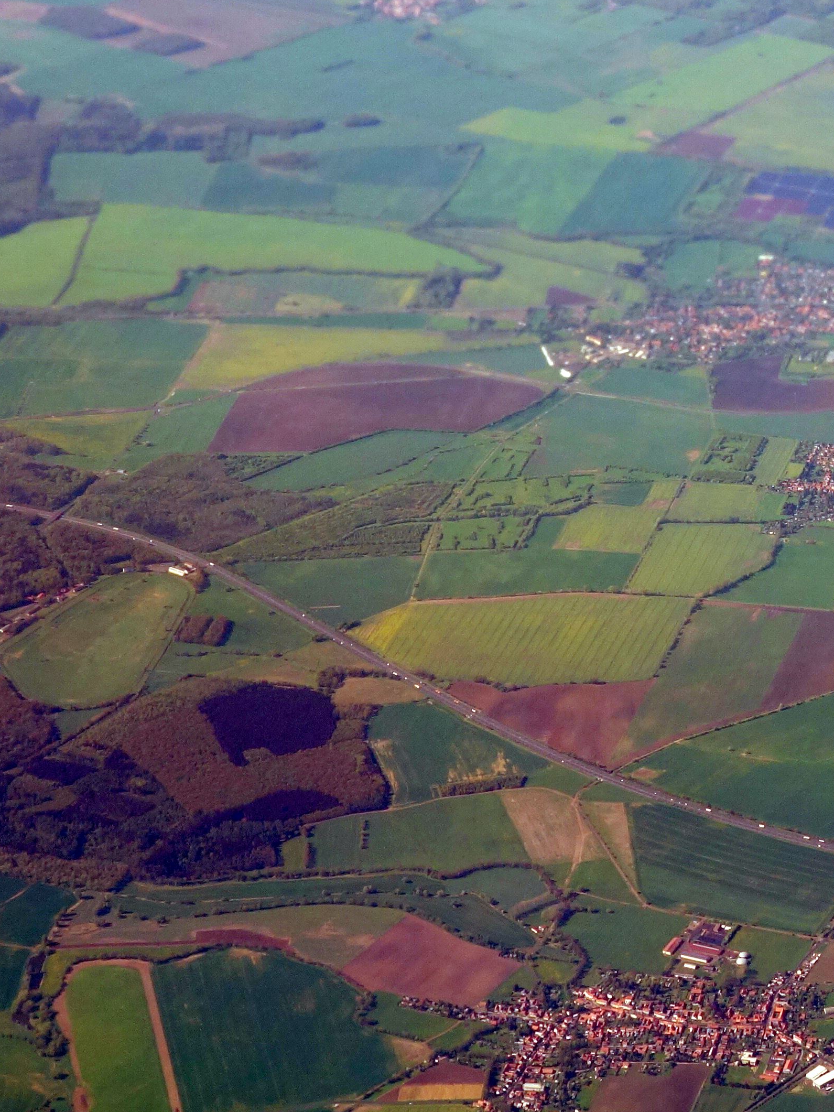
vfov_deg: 15.9
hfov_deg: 11.6
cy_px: 364
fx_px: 3983
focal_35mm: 124
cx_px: 1143
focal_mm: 18.66
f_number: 5.6
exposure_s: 1/320
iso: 125
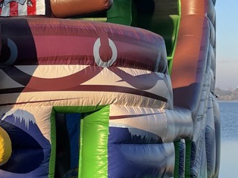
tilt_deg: +3.8
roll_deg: +0.2
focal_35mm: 106
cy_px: 73
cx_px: 94
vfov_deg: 13.9
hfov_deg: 18.5
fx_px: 728
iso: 32
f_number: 1.6
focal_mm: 4.2
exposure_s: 1/2053
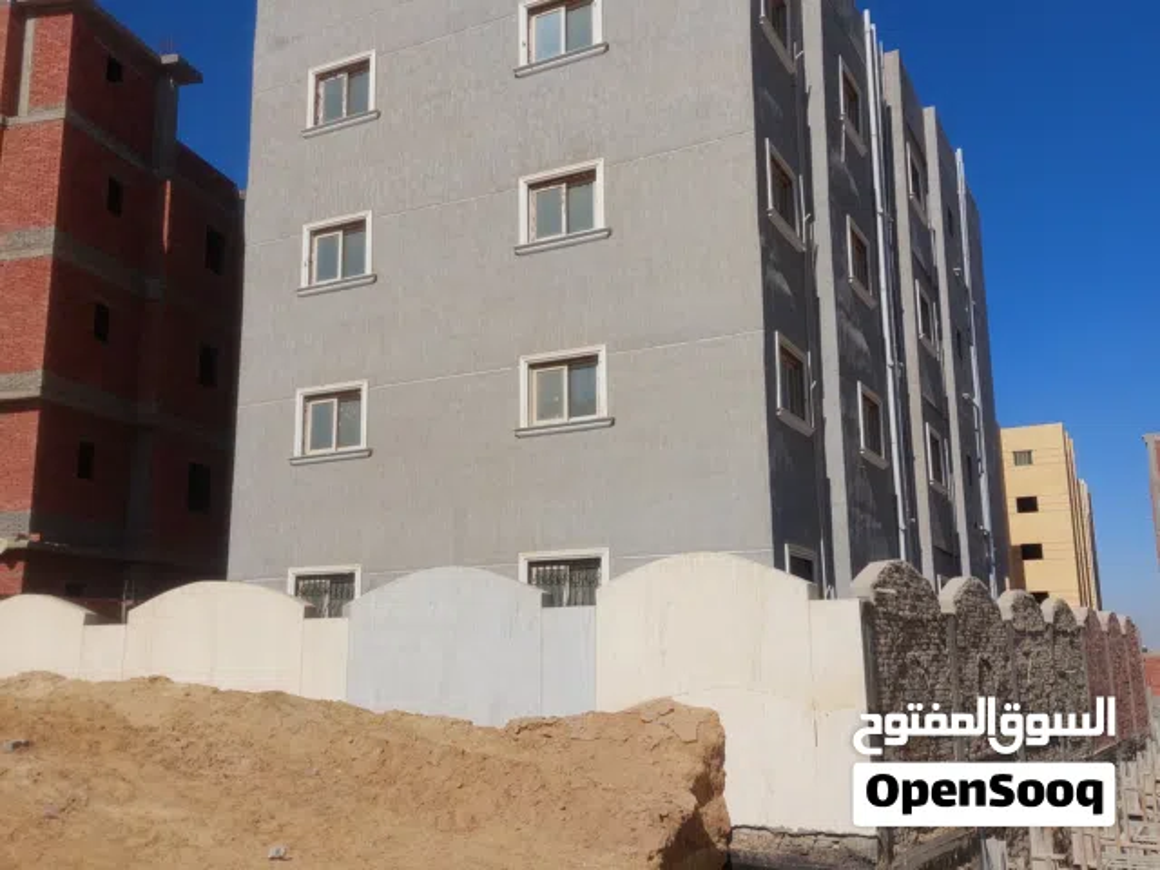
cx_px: 580
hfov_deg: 71.6
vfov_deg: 56.8
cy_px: 435
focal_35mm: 24
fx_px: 804
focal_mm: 5.23
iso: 25
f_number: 1.8
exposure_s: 1/2669
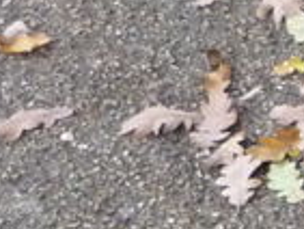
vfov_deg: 7.0
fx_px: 1872
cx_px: 964
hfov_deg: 7.8
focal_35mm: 213
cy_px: -15
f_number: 3.3
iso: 400
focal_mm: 5.2
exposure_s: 1/30
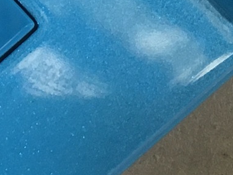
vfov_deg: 7.3
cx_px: -308
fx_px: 1346
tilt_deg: -80.3
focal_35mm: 200
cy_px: -87
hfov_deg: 9.0
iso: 40
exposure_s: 1/33
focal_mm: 4.15
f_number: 2.2
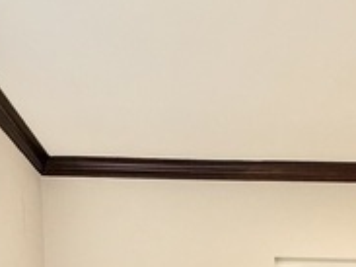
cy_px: 444
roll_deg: -1.2
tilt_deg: -9.6
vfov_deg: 21.6
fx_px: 524
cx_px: 192
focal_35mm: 51
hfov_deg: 37.5
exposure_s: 1/120
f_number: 2.2
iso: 200
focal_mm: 2.22
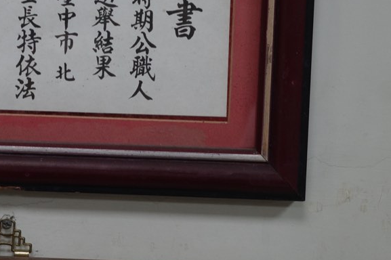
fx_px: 1205
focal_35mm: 111
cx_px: 14
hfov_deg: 18.0
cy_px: 7
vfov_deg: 12.2
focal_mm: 26
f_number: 2.8
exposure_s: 1/80
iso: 320
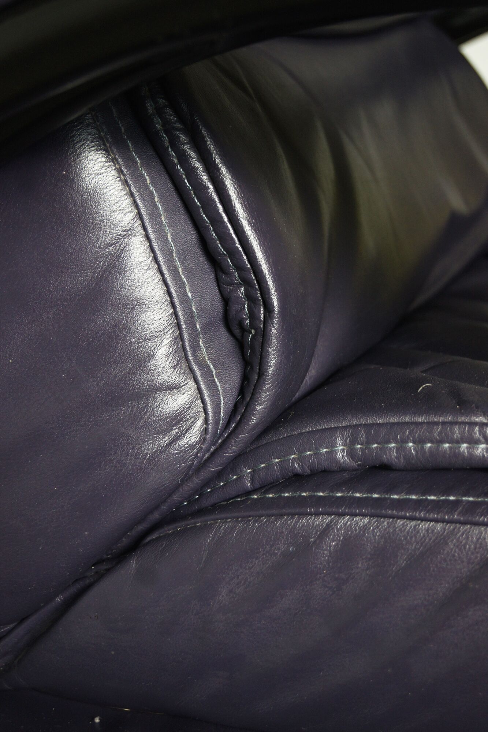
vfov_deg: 29.9
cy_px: 366
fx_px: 1373
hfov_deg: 20.2
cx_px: 244
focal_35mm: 68
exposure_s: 1/40
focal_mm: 45
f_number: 5.6
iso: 400
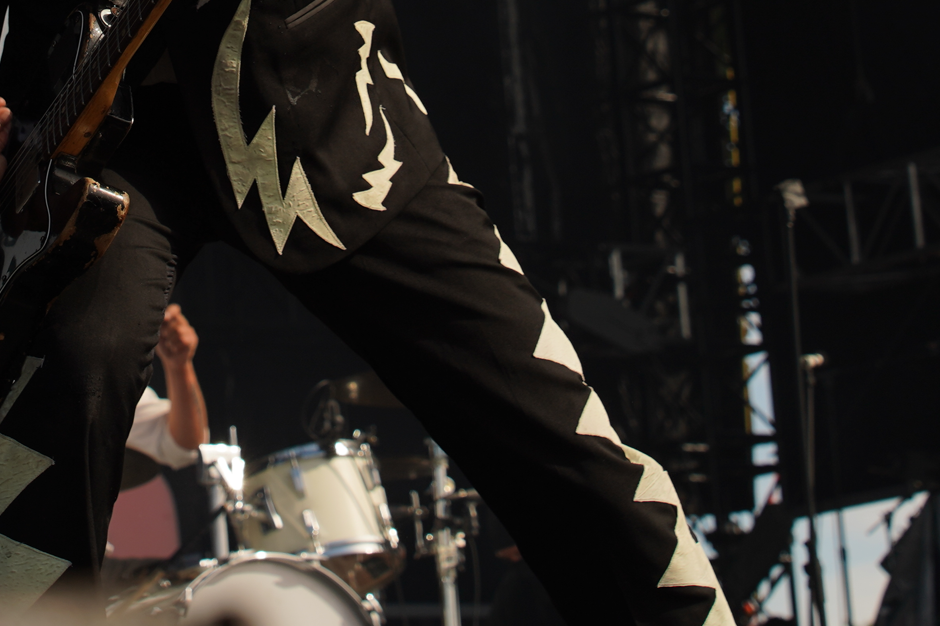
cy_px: -163
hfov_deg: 13.2
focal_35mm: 155
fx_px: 4047
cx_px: 193
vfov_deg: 8.7
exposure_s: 1/400
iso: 100
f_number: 7.1
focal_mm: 61
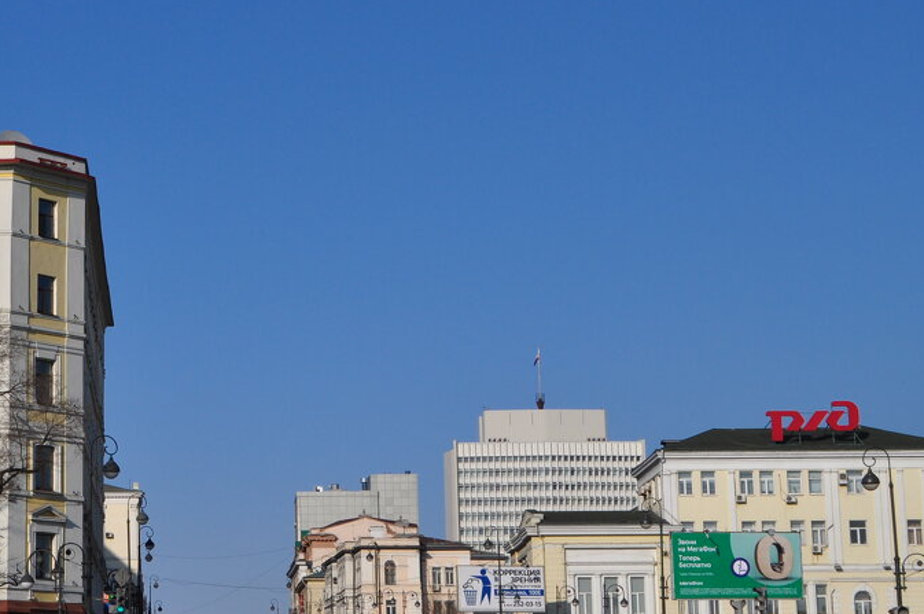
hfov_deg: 22.1
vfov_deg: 15.0
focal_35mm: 91
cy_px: 258
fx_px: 2333
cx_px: 161
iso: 200
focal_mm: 34
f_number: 11
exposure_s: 1/500
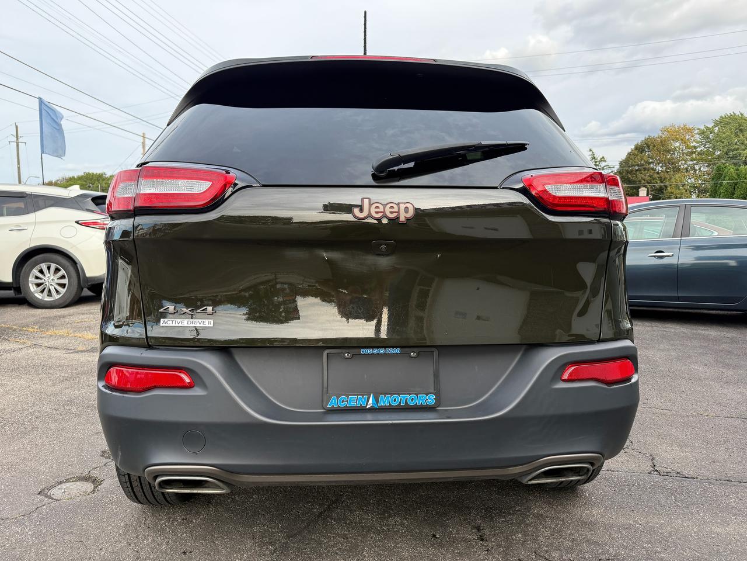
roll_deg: +0.4
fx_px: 518
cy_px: 280
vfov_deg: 56.8
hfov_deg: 71.6
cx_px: 374
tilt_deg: -4.3
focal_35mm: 24
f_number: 1.78
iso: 100
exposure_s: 1/967
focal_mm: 6.76
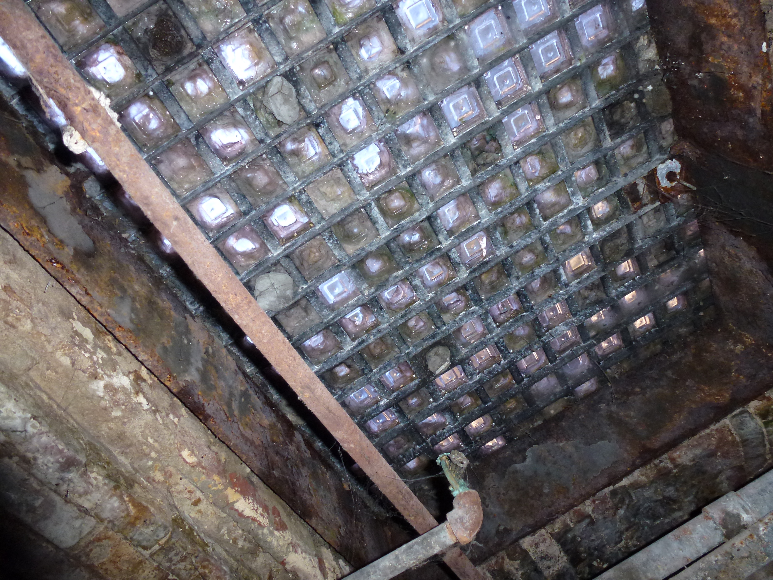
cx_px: 386
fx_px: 536
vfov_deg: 56.8
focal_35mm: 24
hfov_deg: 71.6
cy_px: 290
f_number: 3.3
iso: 250
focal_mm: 4.3
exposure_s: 1/60
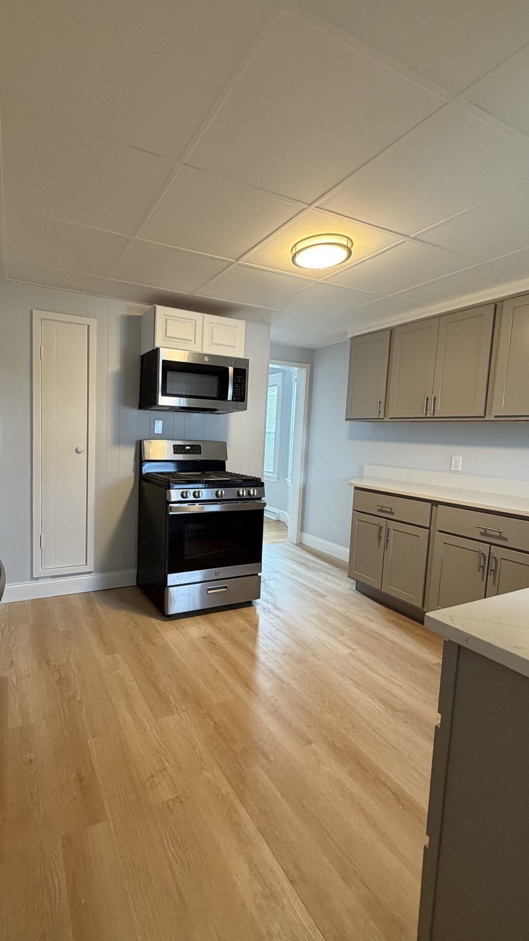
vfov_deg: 99.4
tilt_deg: -5.2
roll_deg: -2.3
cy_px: 470
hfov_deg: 65.7
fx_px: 399
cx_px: 186
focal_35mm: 16
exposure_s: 1/60
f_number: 2.2
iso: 320
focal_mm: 2.22
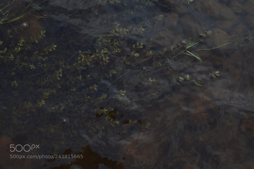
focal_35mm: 82
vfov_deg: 16.5
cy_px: 84
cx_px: 127
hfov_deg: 24.6
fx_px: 582
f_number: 5.6
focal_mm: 55
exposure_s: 1/320
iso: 200
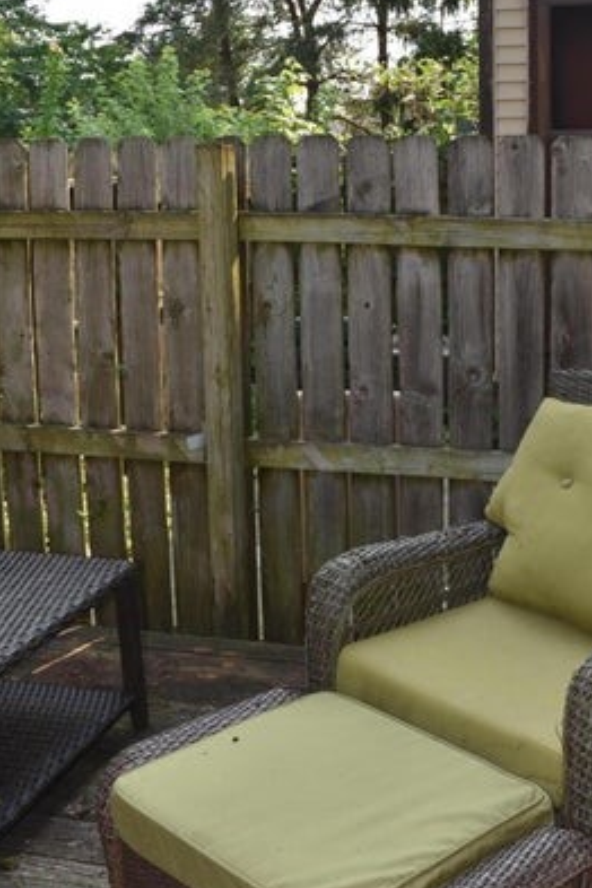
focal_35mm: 44
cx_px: 442
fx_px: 1085
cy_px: 352
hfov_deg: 30.0
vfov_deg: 44.3
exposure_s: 1/160
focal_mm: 18
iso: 100
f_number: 6.3
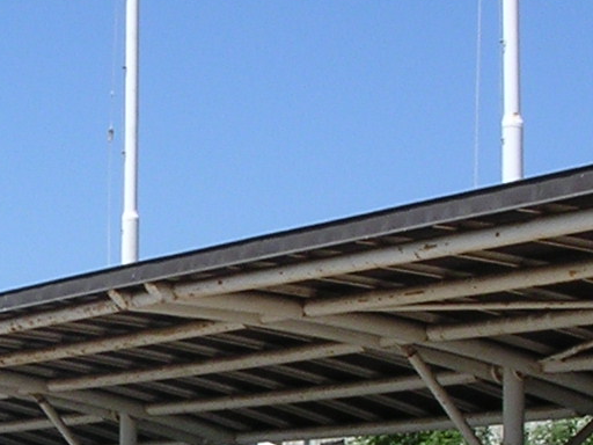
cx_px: -56
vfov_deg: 9.7
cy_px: 381
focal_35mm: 152
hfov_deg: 12.8
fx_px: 2604
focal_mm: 5.8
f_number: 5.6
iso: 100
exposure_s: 1/356
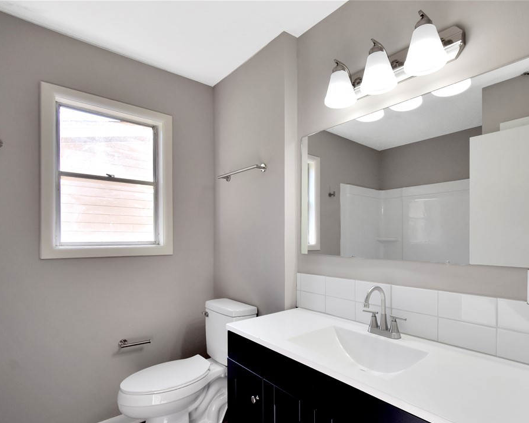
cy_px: 212
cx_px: 307
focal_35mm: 17
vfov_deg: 77.0
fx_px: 266
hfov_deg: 88.9
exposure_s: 1/250
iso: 360
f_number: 8
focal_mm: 10
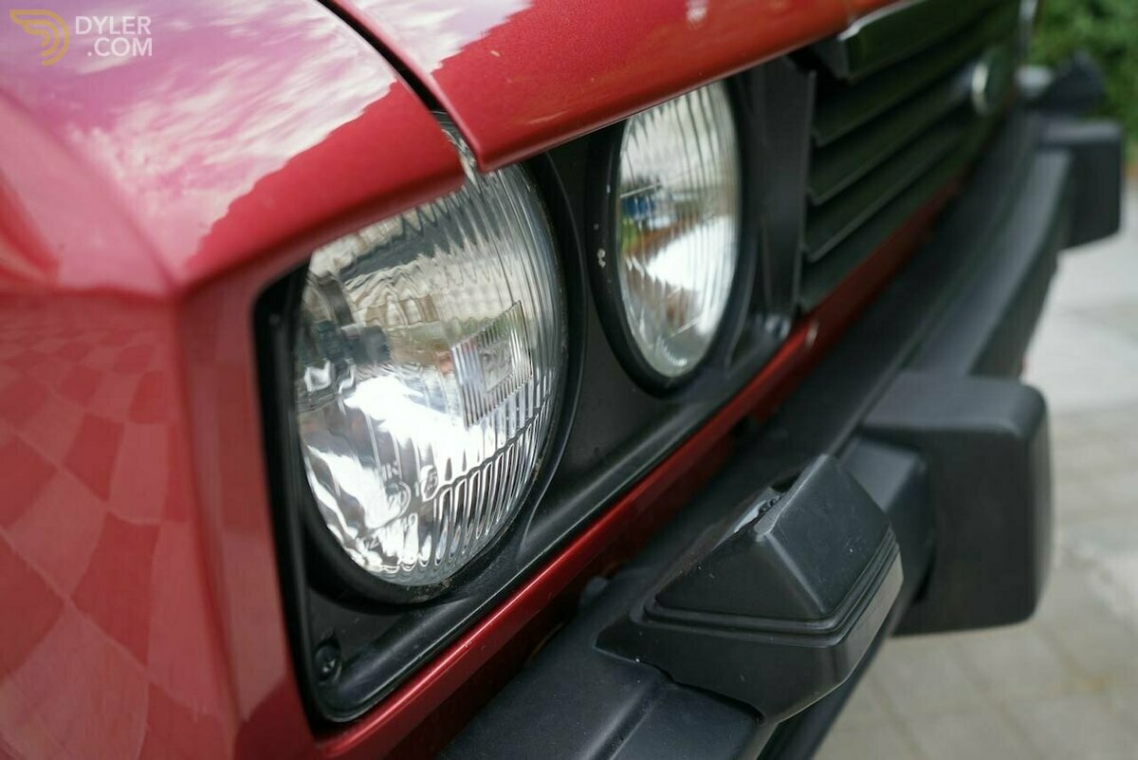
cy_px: 380
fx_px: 1012
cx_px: 569
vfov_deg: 41.1
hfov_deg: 58.7
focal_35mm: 32
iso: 160
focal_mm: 32
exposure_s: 1/125
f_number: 4.5
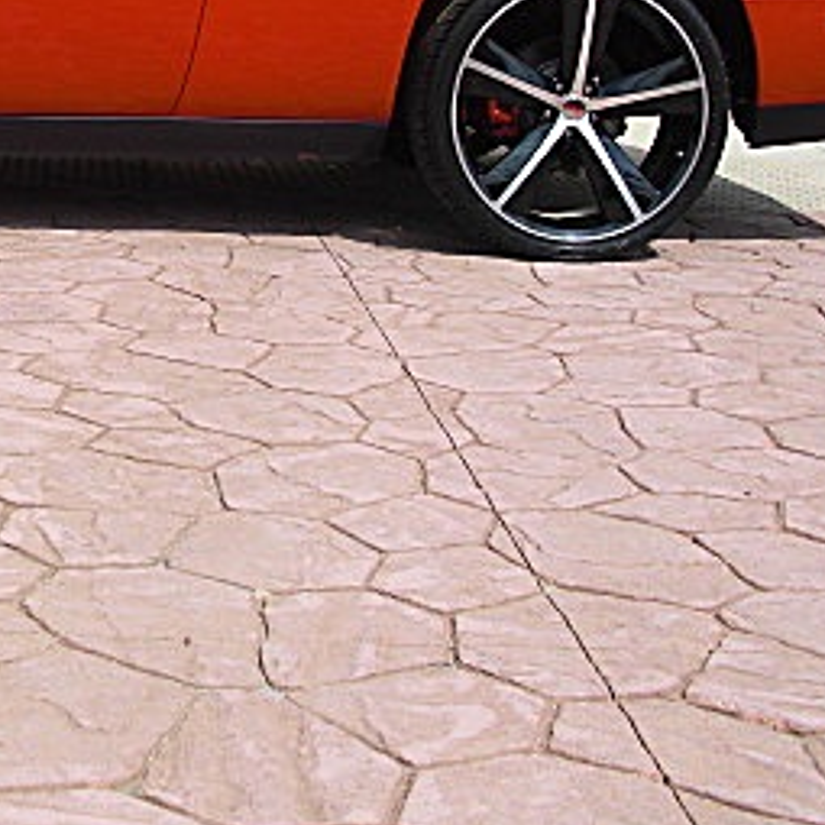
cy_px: 84
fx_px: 2157
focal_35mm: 80
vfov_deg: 21.2
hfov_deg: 20.9
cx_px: -13
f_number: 7.9
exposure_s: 1/200
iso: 50
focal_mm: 6.3
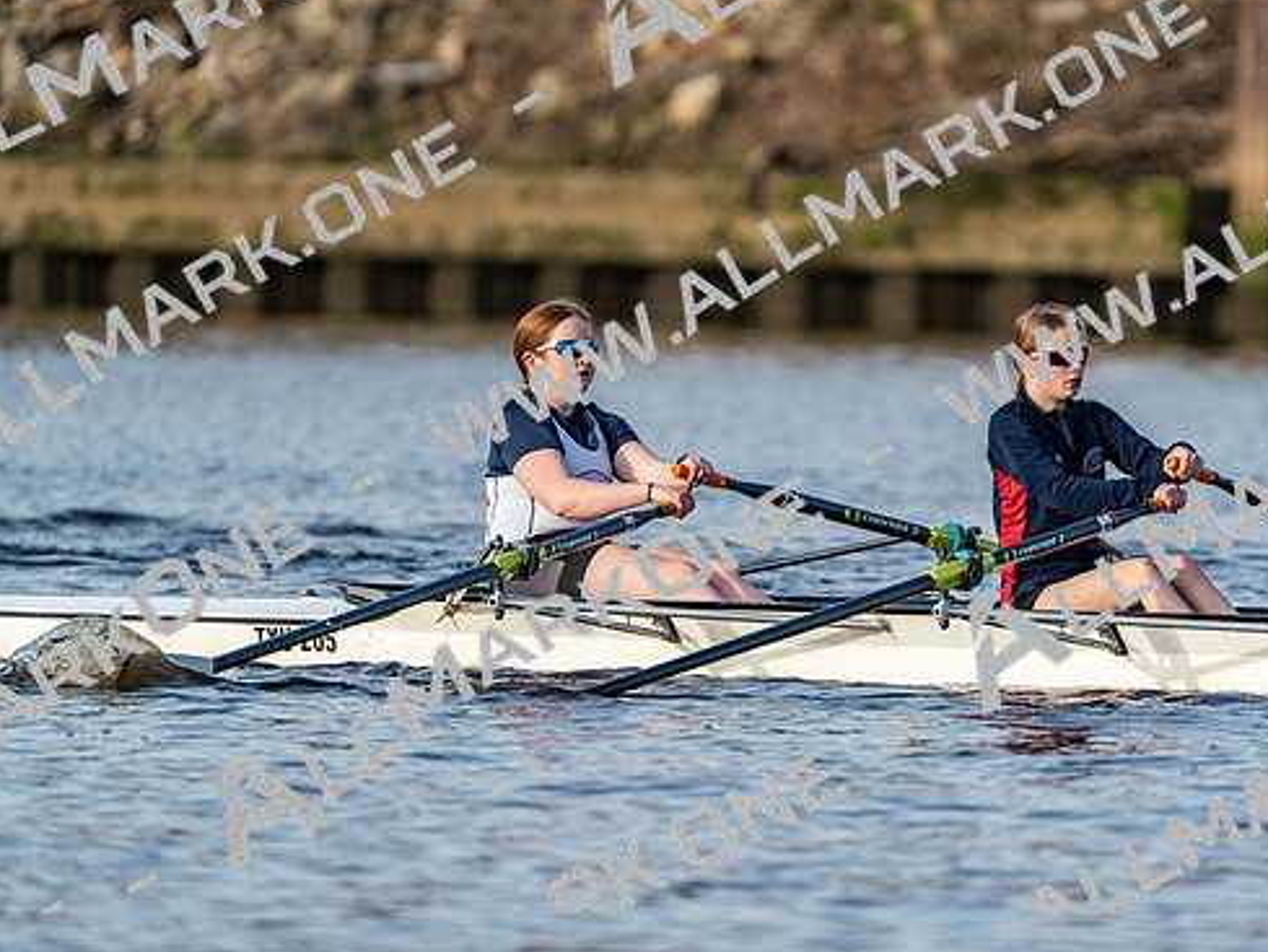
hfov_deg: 2.9
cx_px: 747
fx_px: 25061
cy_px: 468
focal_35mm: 684
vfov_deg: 2.2
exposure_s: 1/2000
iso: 1000
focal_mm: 600
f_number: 6.3
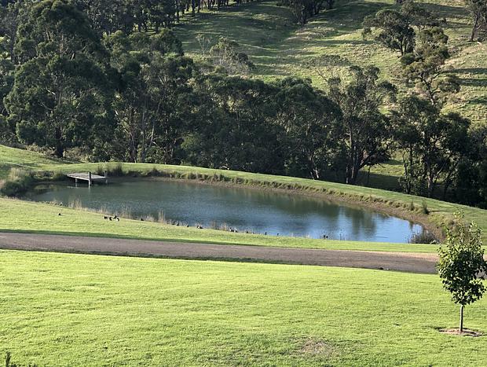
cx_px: 244
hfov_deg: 33.7
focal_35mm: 57
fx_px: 803
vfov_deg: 25.7
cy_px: 184
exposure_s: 1/264
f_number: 2.8
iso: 20
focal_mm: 6.6
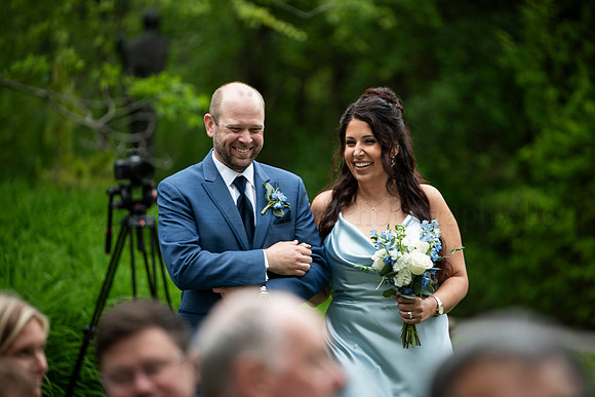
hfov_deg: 10.3
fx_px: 3306
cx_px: 298
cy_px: 198
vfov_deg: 6.9
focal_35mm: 200
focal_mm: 200
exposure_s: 1/160
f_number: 2.8
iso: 320
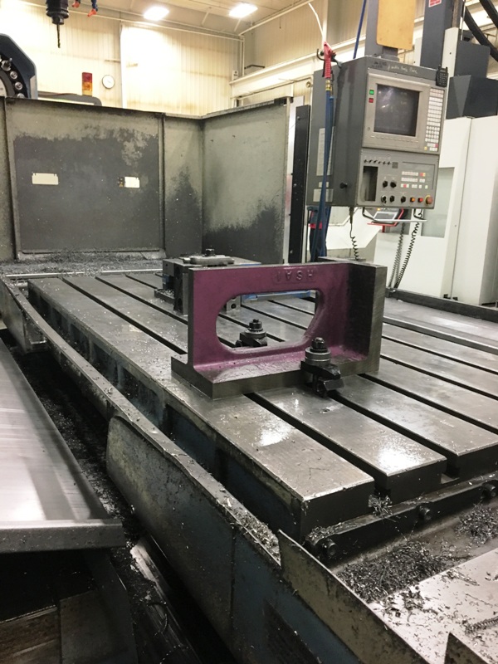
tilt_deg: -13.2
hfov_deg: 48.2
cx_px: 249
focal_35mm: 29
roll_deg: -1.3
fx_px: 556
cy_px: 332
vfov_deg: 61.7
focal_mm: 4.15
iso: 160
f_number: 2.2
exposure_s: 1/30
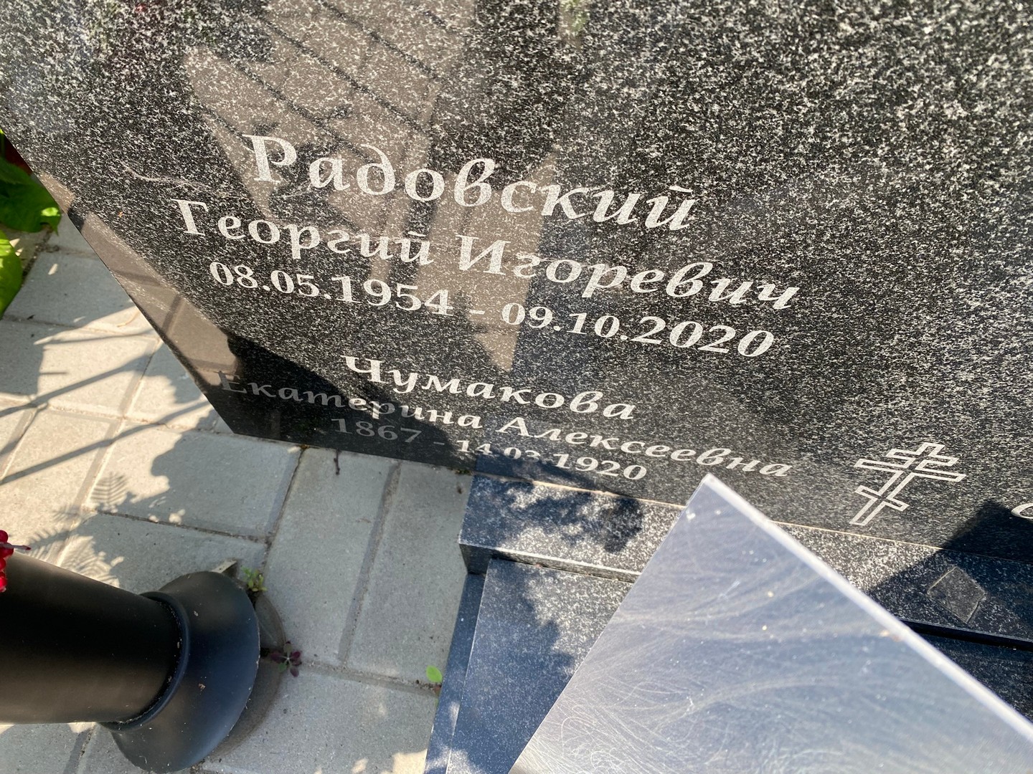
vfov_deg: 53.1
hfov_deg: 67.3
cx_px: 516
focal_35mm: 26
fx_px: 776
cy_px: 387
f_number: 1.8
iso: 32
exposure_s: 1/497
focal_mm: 4.25
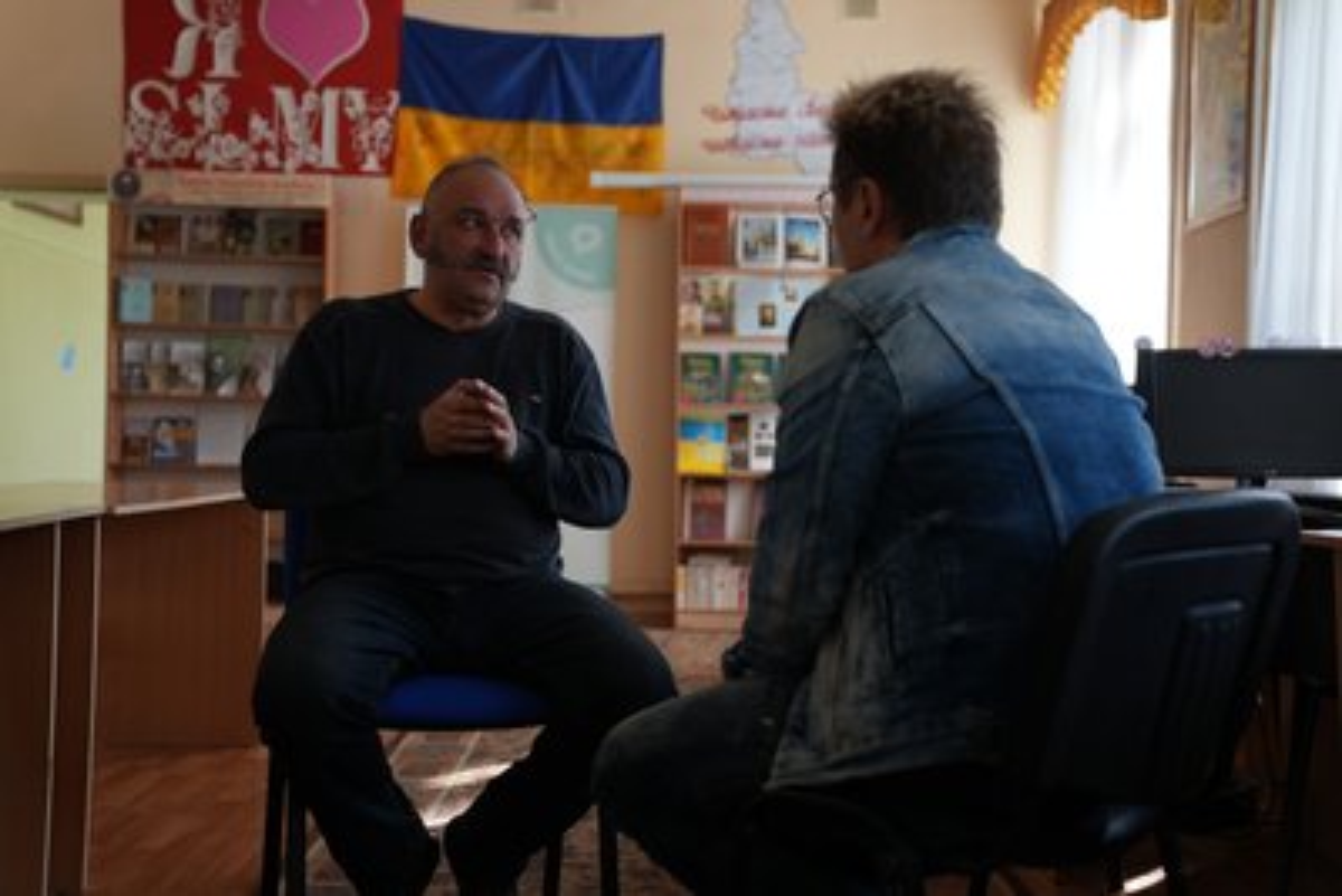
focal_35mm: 46
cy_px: 448
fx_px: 1715
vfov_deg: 29.3
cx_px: 671
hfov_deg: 42.7
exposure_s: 1/60
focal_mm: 46
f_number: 2.8
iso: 100
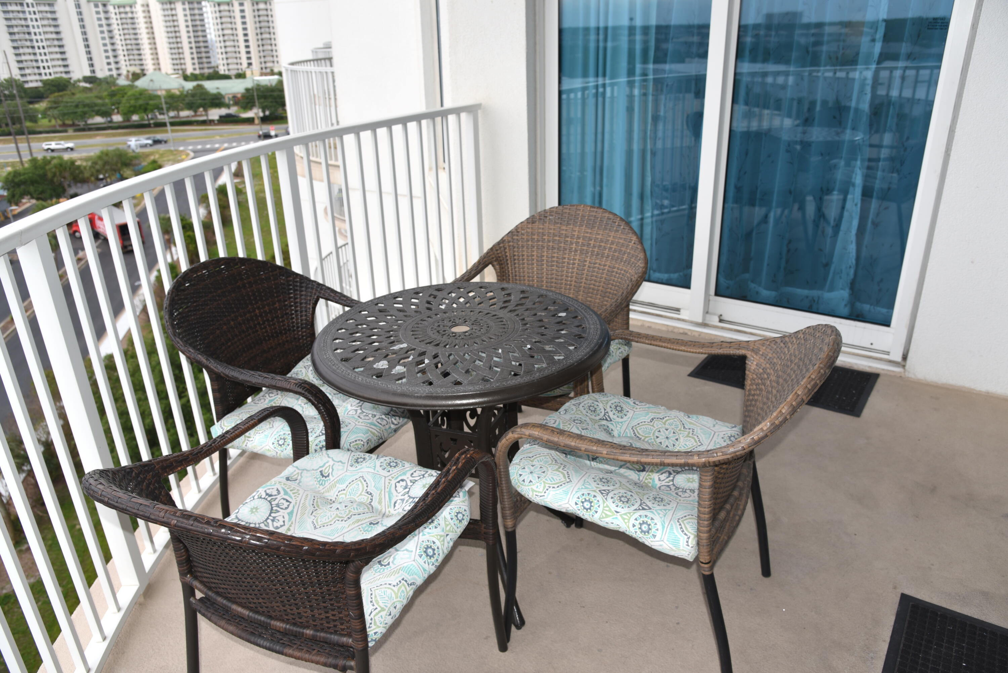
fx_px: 672
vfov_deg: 53.2
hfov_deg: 73.7
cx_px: 504
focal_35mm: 24
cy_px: 336
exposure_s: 1/160
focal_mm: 24
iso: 100
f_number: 6.3
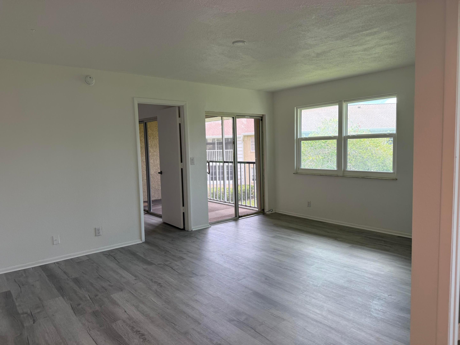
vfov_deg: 56.8
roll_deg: +1.5
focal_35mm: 24
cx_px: 230
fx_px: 319
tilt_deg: -4.4
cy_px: 172
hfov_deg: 71.6
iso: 125
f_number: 1.78
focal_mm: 6.76
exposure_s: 1/230
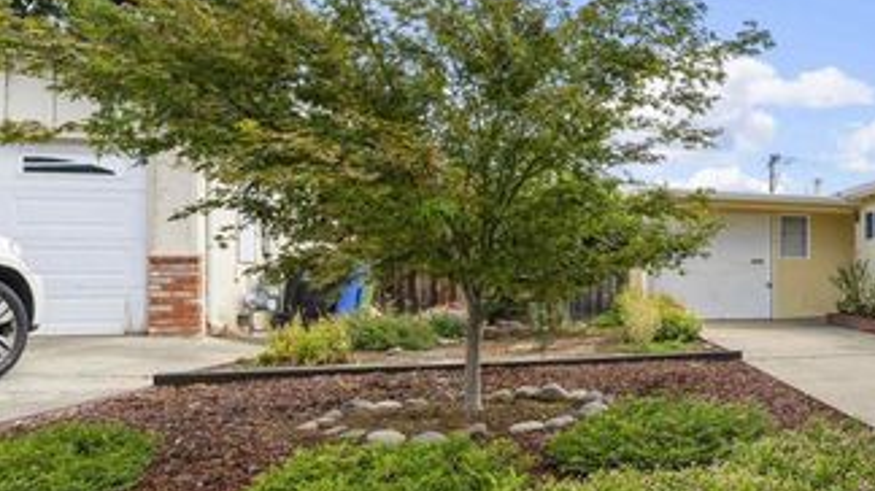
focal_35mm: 30
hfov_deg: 52.1
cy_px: 317
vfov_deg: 38.3
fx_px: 701
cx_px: 859
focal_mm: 14.6
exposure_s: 1/200
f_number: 5.6
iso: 100
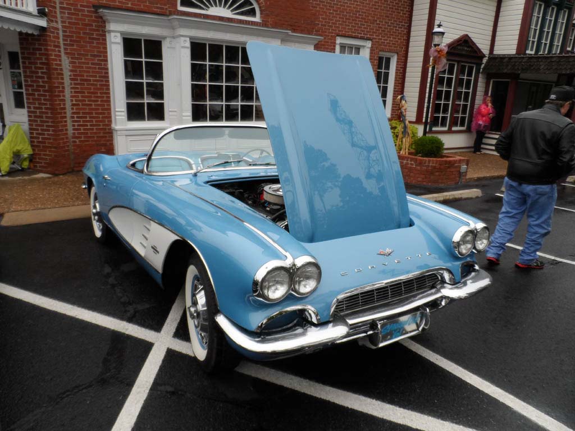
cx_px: 288
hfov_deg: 71.6
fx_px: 399
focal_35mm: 24
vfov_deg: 56.8
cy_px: 216
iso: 80
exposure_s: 1/250
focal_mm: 4
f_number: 3.2
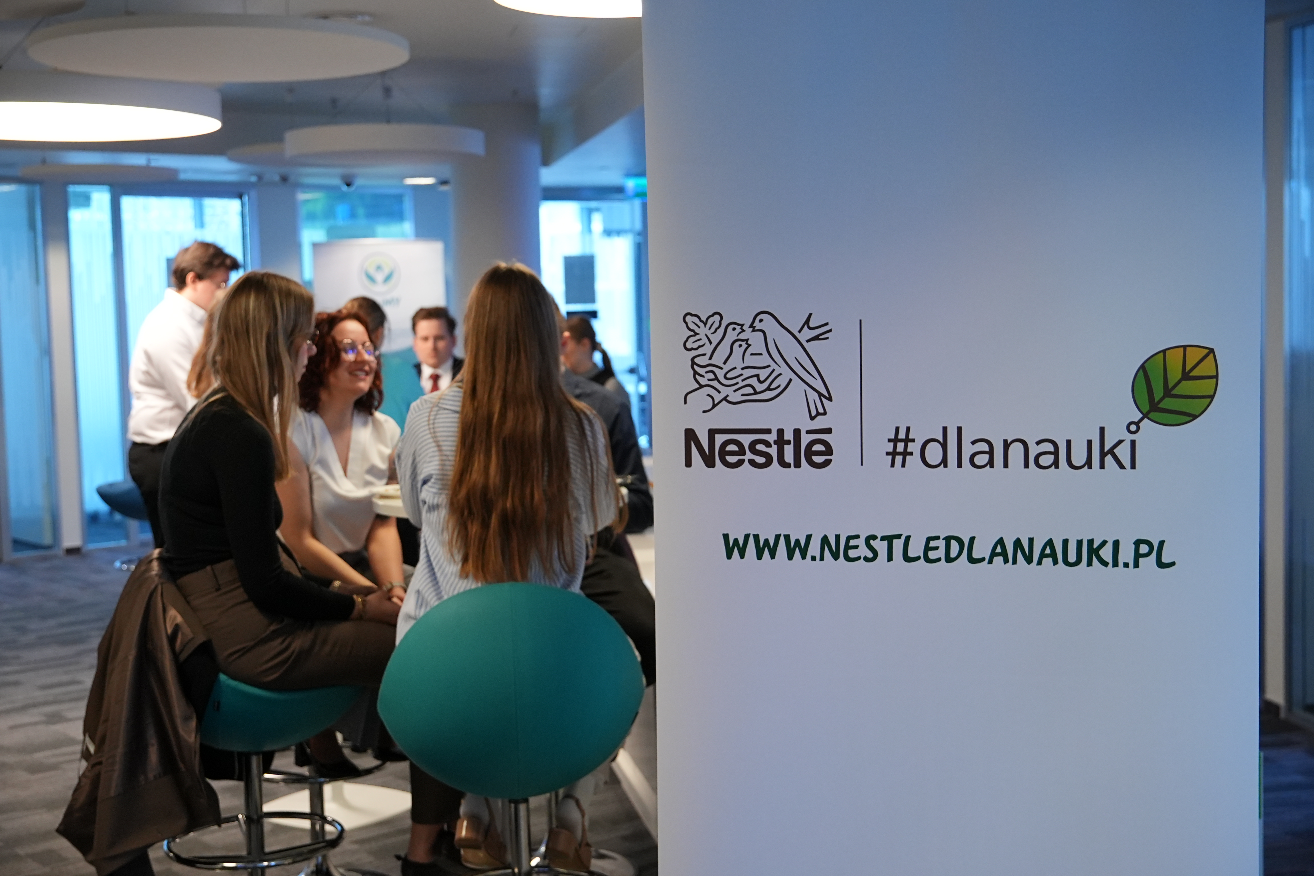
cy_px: 438
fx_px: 1642
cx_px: 657
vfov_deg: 29.9
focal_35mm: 45
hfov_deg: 43.6
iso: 1250
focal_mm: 30
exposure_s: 1/160
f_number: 2.8
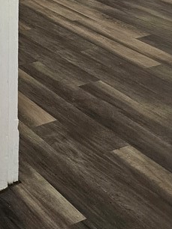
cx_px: -66
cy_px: -114
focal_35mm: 77
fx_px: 511
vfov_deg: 21.4
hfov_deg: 17.6
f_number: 1.8
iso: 200
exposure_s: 1/120
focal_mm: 5.4
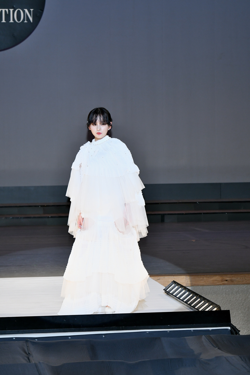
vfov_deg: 13.7
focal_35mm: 150
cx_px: 125
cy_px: 188
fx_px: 1562
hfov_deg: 9.1
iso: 800
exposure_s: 1/250
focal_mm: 100
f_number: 5.6
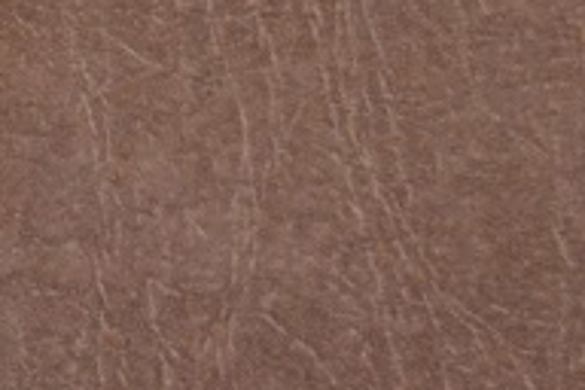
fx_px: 2974
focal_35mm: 183
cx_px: -737
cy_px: 564
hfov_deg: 10.0
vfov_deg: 7.4
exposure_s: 1/60.2
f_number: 4.2
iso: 1000
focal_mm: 26
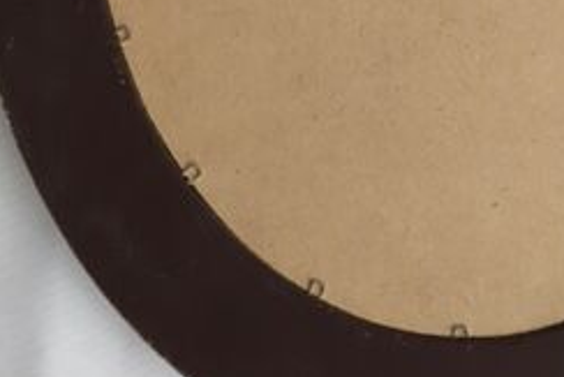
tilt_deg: -83.9
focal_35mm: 79
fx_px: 1238
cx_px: 476
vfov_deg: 15.6
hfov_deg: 25.1
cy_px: -222
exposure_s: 1/33
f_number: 2.2
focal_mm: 4.15
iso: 125
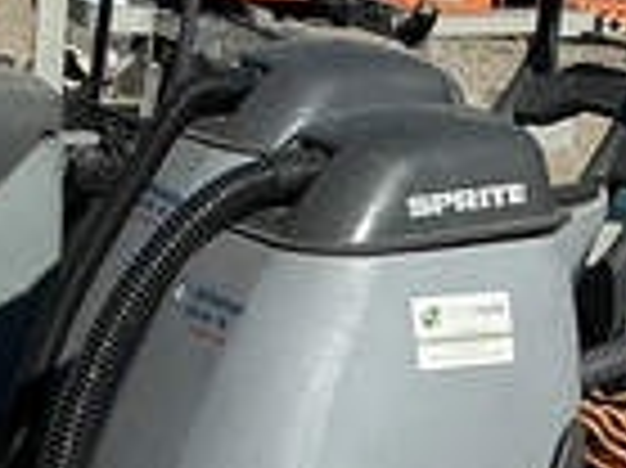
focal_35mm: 151
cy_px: 758
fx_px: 2728
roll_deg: -4.5
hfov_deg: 13.1
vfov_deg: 9.5
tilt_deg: -20.8
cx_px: 437
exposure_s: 1/2227
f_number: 1.8
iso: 25
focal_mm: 3
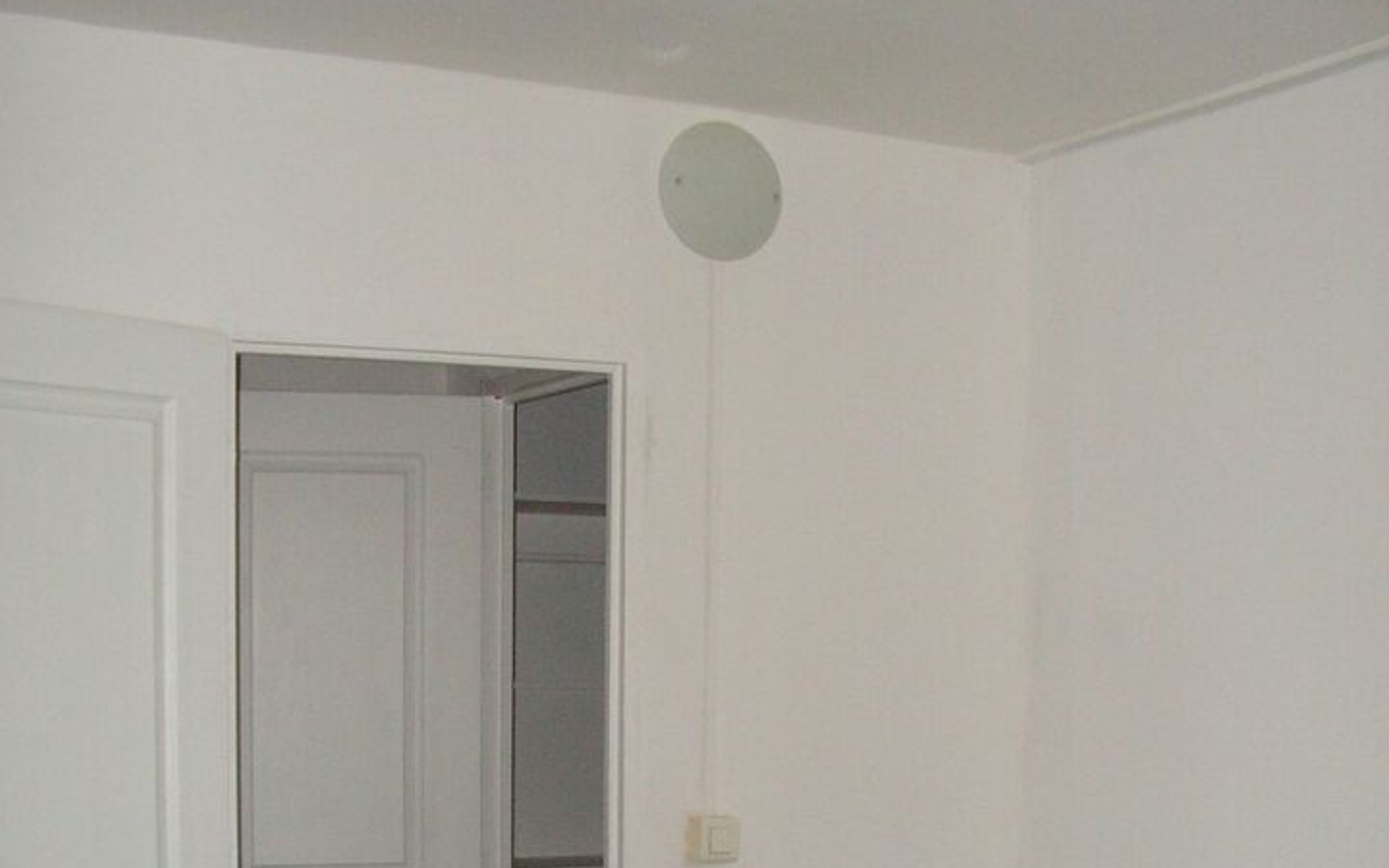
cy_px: 912
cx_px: 677
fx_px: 2006
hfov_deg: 38.2
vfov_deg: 23.2
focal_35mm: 53
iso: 160
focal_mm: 6
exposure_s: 1/40
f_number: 3.2
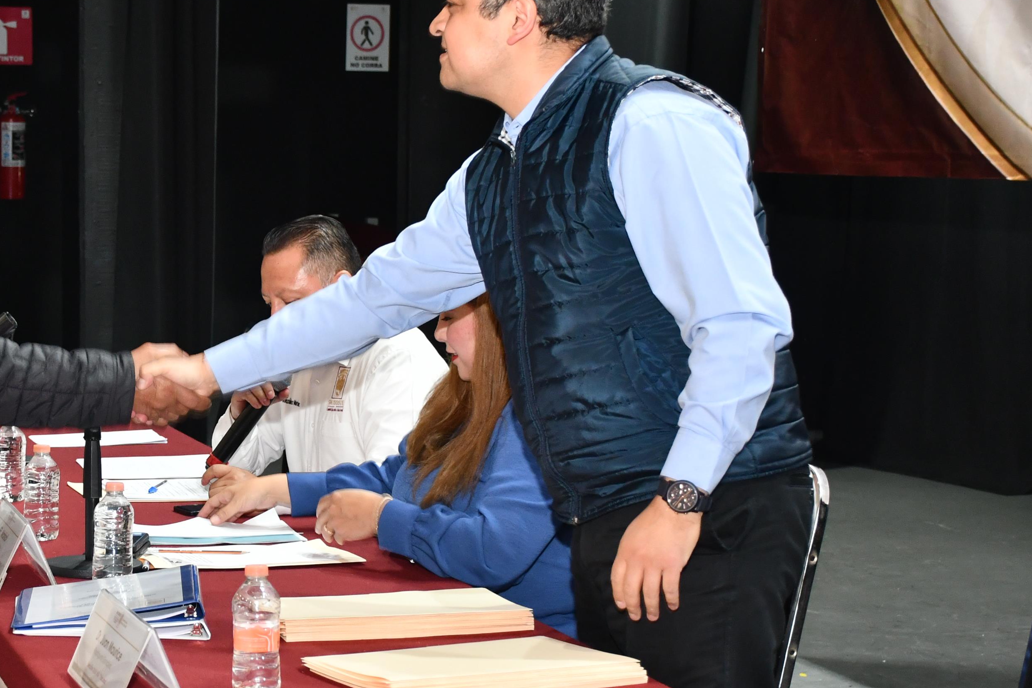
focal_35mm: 86
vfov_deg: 15.9
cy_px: 408
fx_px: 2465
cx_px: 195
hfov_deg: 23.3
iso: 1400
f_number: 5
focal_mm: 34
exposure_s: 1/40
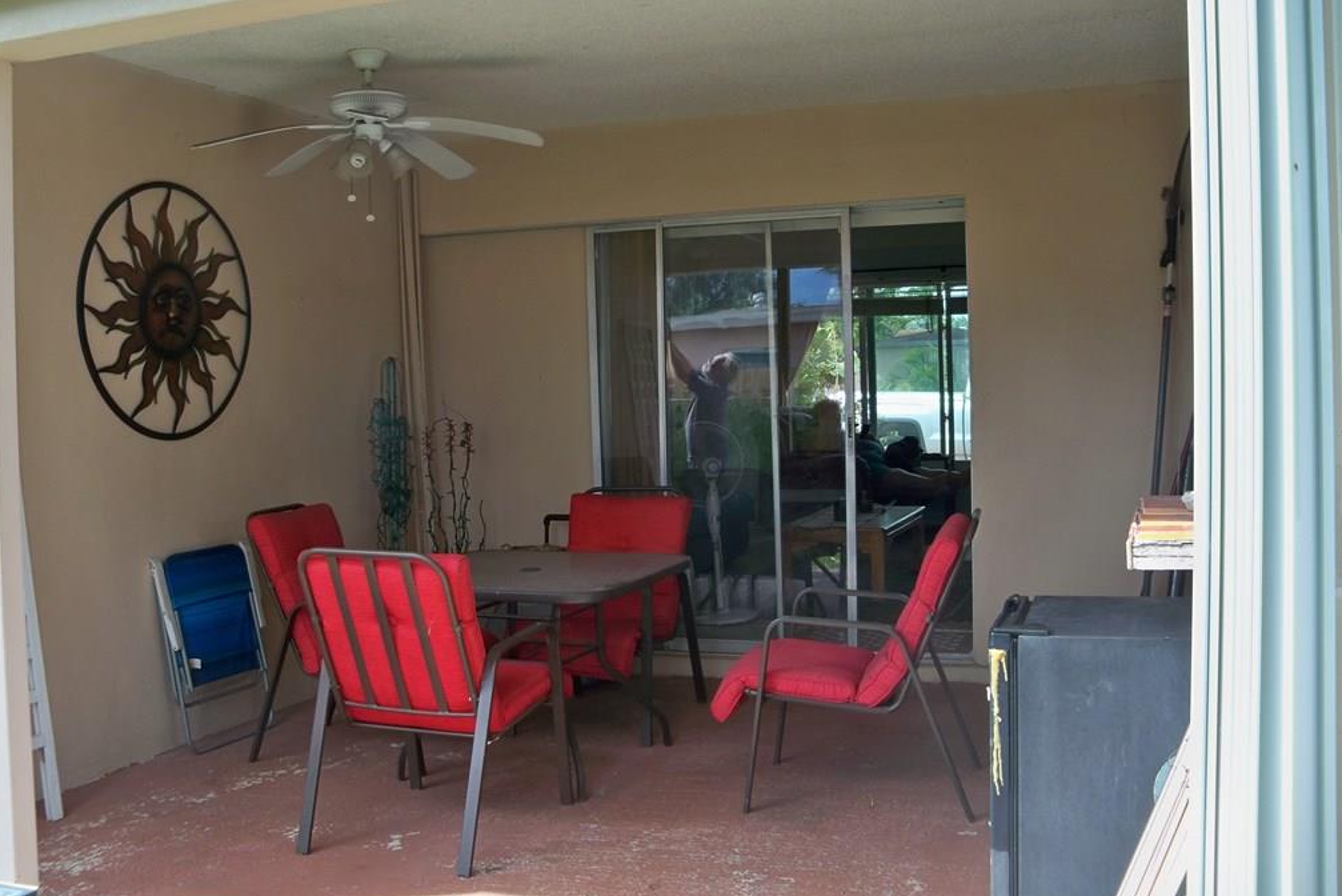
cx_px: 665
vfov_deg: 36.0
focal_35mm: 37
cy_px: 425
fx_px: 1380
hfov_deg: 51.9
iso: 80
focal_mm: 6.2
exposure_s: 1/125
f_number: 3.5
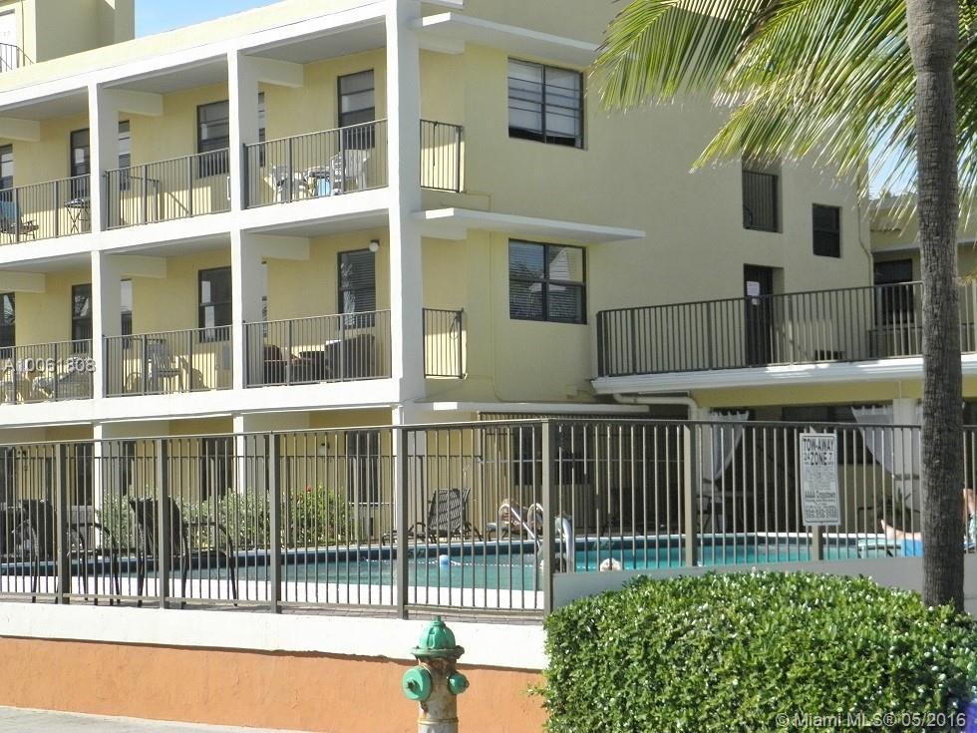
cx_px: 488
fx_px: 1919
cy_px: 366
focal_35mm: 68
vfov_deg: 21.6
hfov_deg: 28.6
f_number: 8.6
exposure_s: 1/250
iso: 200
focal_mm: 12.2
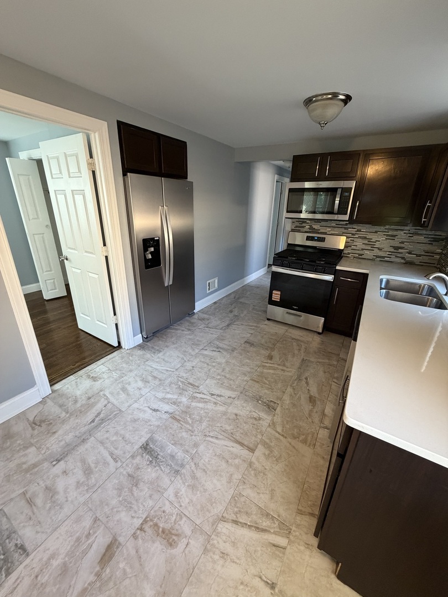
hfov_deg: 85.7
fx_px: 242
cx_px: 224
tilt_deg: -19.1
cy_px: 298
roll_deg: -1.8
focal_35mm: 14
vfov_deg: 102.1
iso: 320
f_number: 2.2
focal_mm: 2.22
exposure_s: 1/60
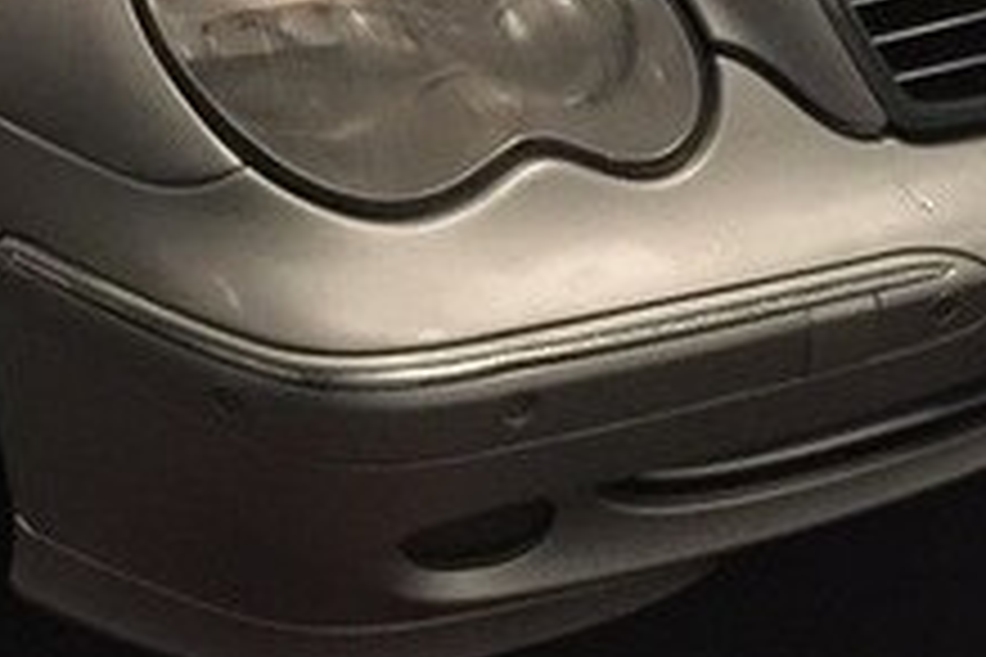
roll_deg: -0.8
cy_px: -430
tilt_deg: -17.4
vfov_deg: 13.8
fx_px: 2492
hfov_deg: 22.0
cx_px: 176
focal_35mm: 91
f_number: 2.2
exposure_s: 1/17
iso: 320
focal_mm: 4.15
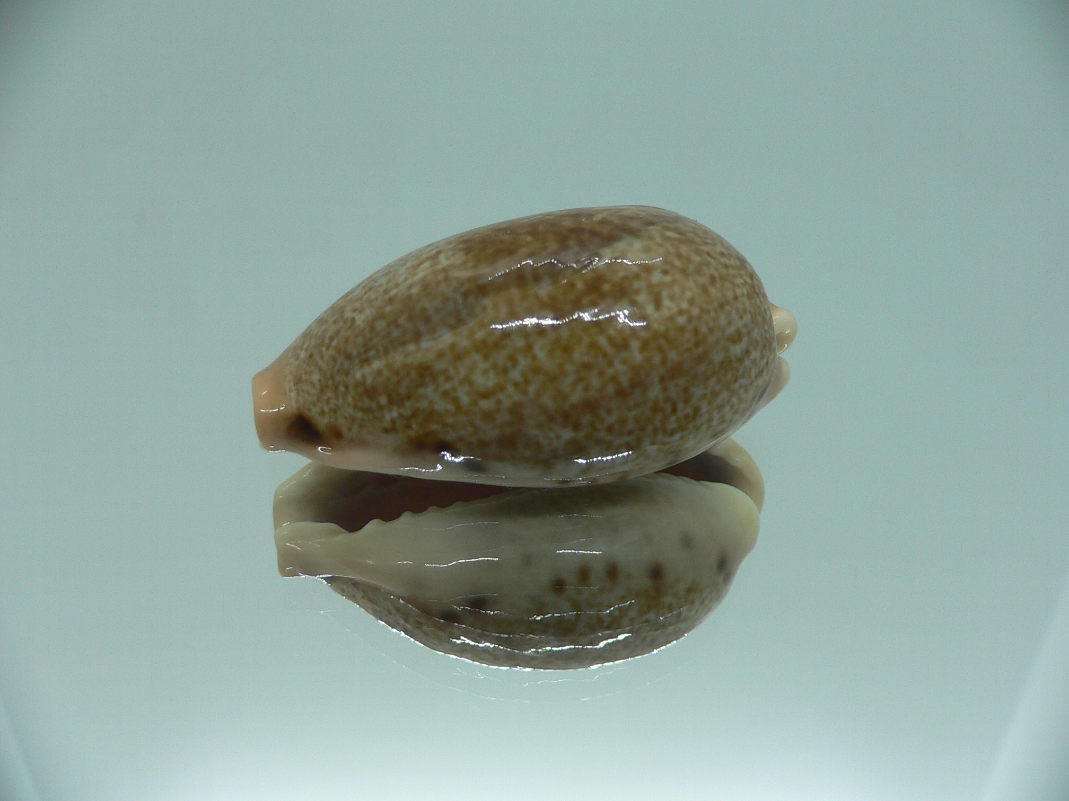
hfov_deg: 52.6
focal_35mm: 35
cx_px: 534
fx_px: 1081
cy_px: 400
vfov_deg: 40.7
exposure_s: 1/60
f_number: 2.8
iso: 80
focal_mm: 4.6
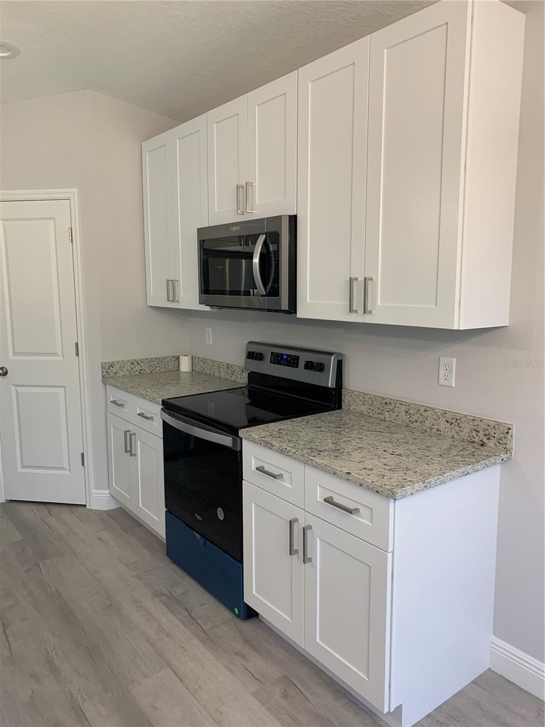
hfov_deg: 53.1
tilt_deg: -8.3
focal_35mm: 26
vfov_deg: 67.3
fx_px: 546
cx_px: 272
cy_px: 364
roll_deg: +0.6
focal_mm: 4.25
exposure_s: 1/120
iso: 100
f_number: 1.8
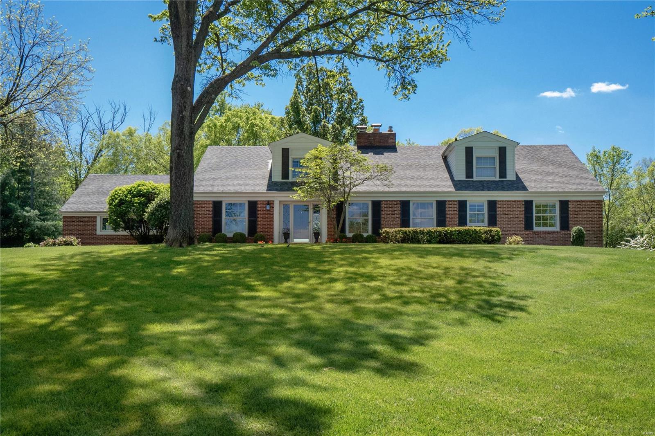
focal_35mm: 36
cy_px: 218
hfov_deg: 53.1
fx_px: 655
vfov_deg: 36.9
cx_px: 328
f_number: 8
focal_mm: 18
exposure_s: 1/400
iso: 400
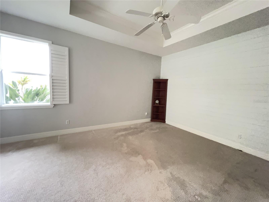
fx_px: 101
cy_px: 101
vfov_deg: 89.9
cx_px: 134
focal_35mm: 13
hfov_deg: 106.2
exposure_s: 1/40
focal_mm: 1.57
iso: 1000
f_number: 1.8
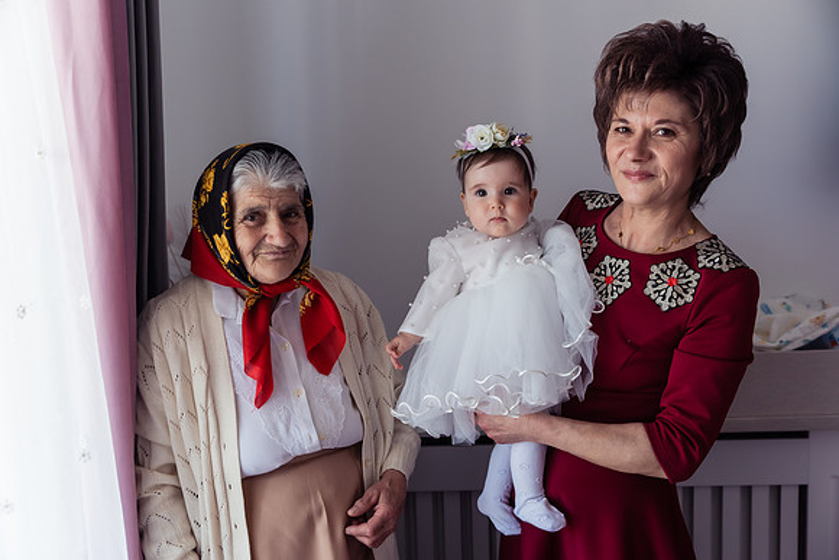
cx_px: 420
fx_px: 932
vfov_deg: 33.4
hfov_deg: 48.4
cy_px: 280
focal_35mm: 40
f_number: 3.2
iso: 800
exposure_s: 1/250
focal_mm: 40
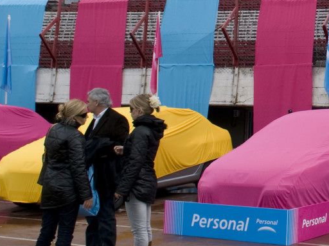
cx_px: 454
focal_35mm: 76
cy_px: 1
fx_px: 727
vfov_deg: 18.8
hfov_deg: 22.2
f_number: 8
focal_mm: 17
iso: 200
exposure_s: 1/160
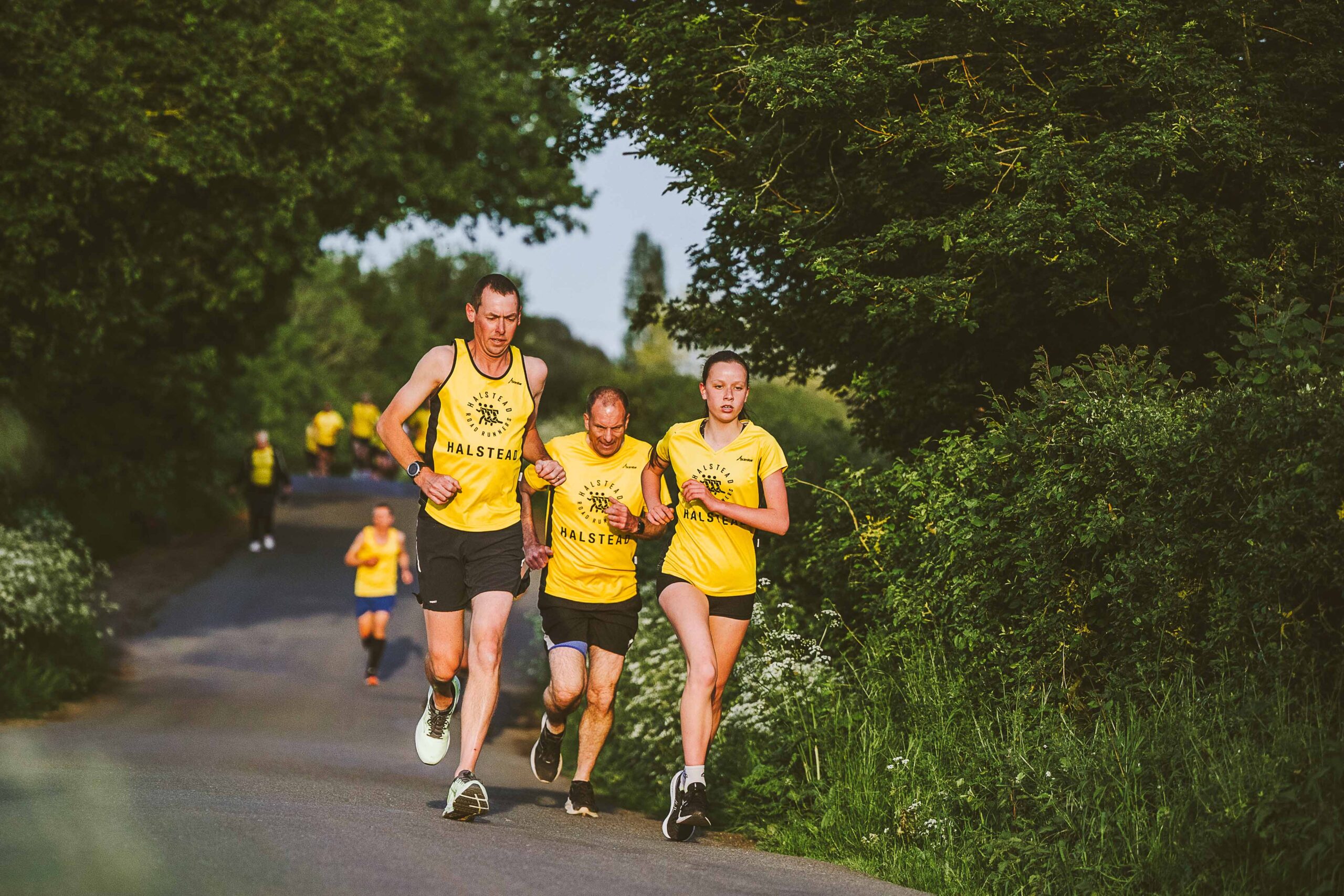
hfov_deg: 11.0
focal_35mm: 187
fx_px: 6981
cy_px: 448
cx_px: 672
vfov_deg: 7.3
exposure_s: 1/6400
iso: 500
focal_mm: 125
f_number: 2.8
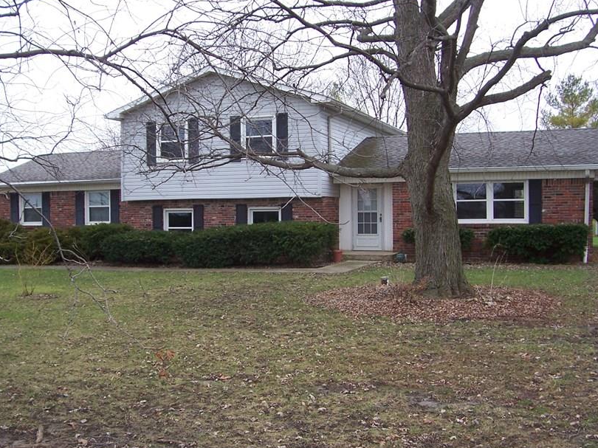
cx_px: 246
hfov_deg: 43.7
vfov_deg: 33.6
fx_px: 743
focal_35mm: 43
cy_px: 231
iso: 80
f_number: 2.7
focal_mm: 5.6
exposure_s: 1/180
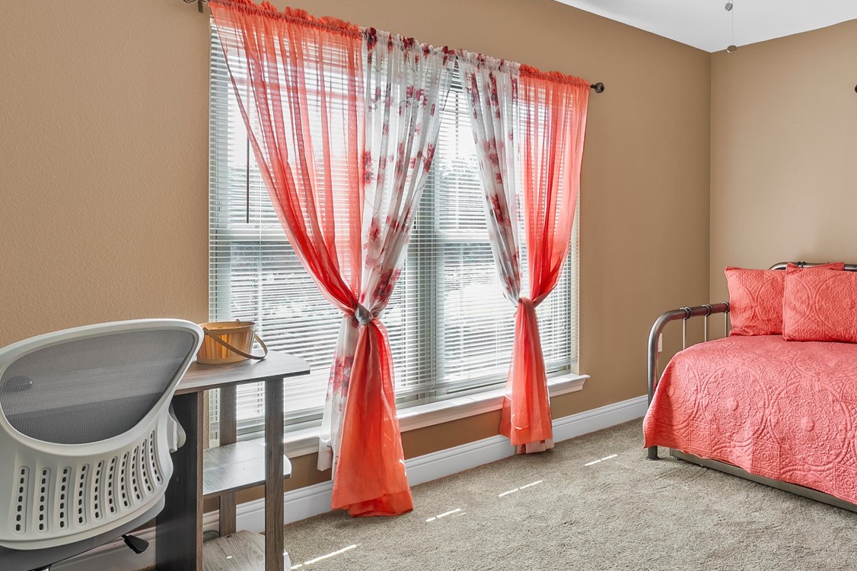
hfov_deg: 63.6
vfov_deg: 47.7
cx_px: 639
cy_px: 231
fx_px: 643
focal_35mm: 27
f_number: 8
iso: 160
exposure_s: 1/2
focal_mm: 14
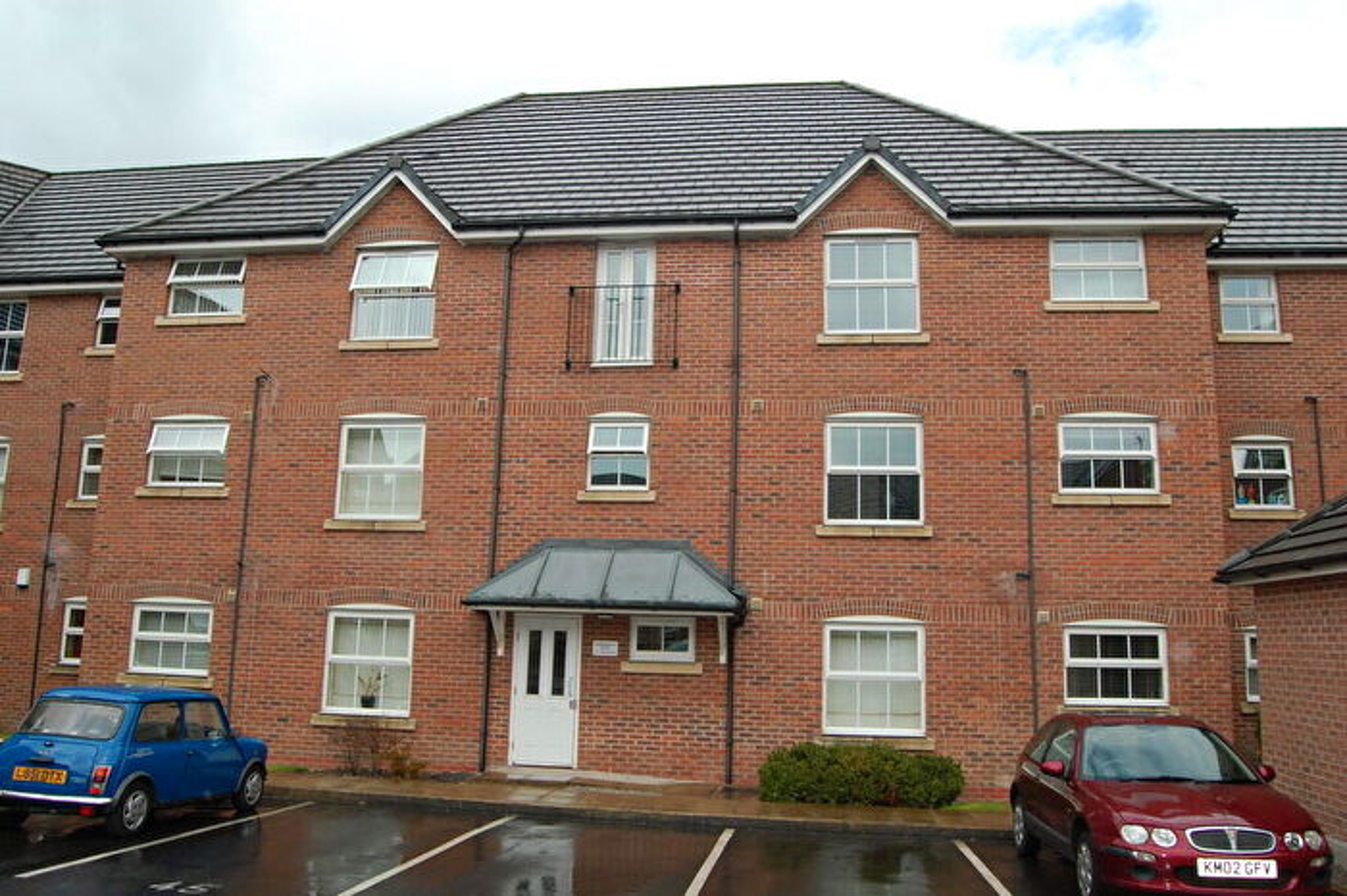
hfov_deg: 67.4
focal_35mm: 27
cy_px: 448
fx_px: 1010
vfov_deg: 47.9
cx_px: 674
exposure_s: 1/500
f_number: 9
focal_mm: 18
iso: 400
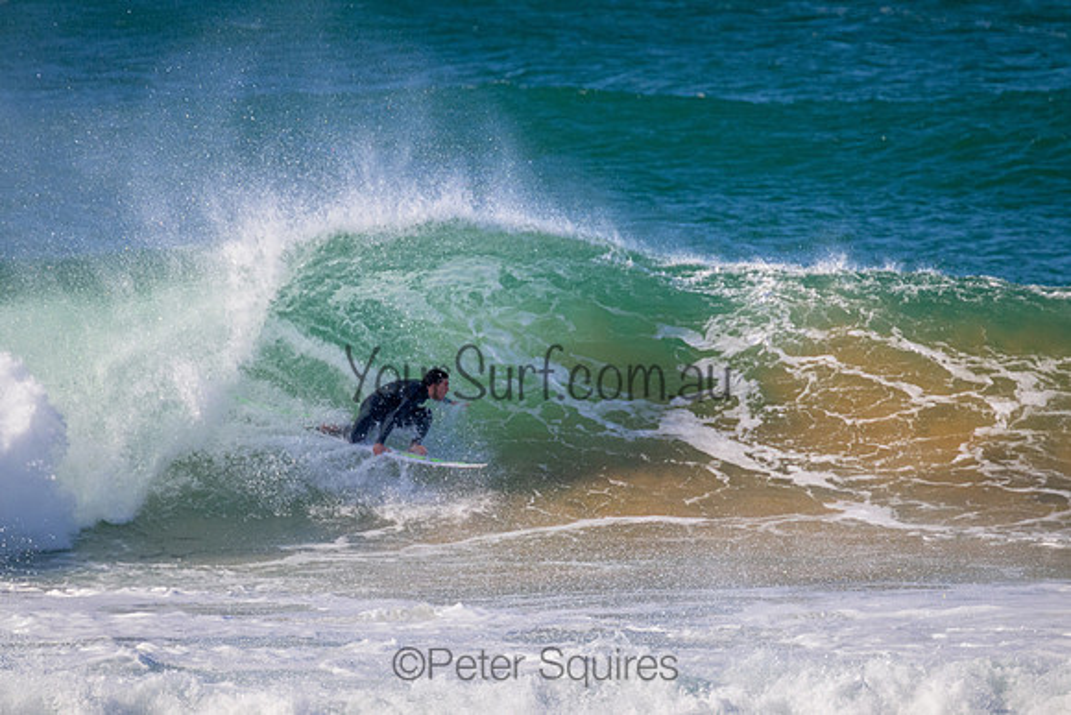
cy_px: 358
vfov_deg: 1.7
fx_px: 23804
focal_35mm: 800
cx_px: 536
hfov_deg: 2.6
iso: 2000
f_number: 11
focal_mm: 800
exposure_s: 1/2000
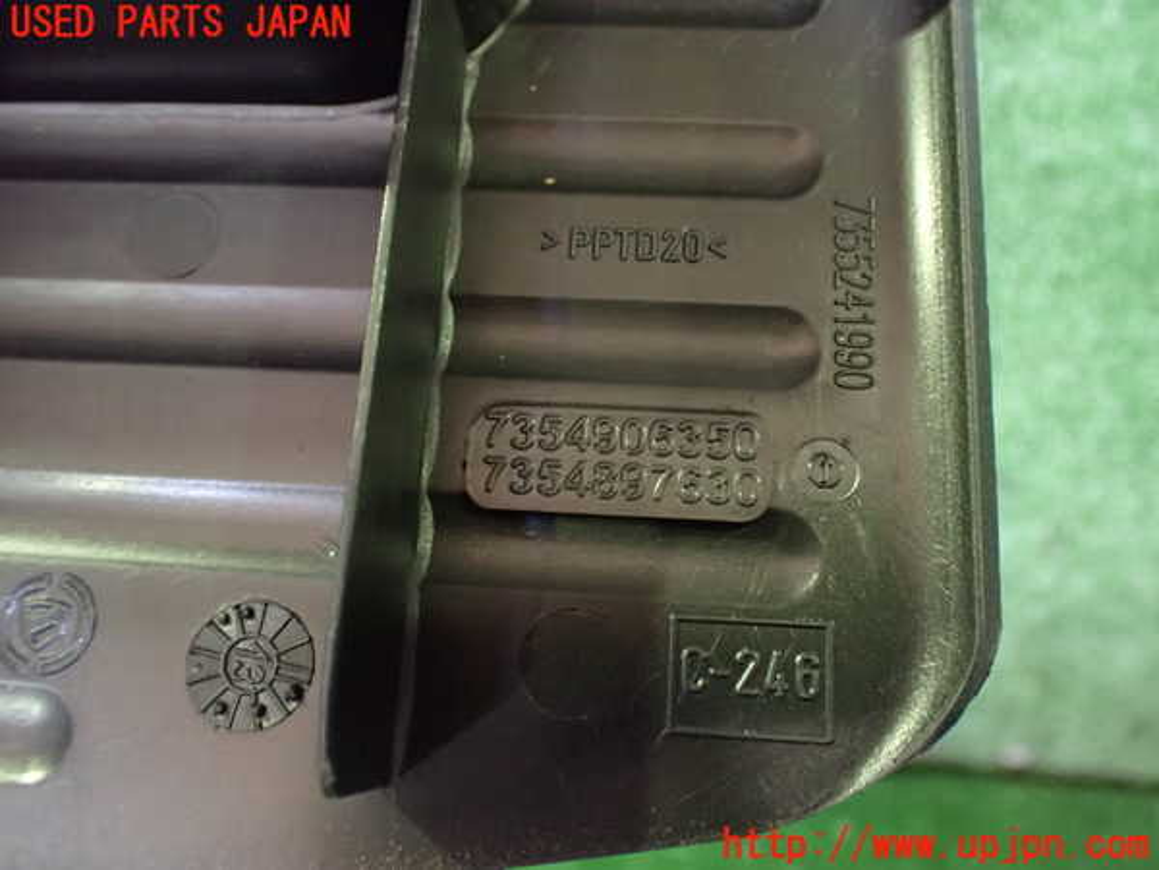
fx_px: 1004
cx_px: 580
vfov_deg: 46.8
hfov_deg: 60.0
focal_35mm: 30
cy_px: 435
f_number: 2.3
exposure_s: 1/30
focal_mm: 5.4
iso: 1250
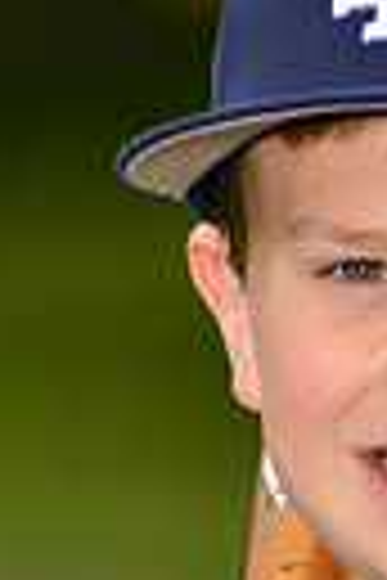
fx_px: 14463
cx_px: 556
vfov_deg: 2.3
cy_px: 791
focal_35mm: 897
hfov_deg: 1.5
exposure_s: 1/200
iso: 200
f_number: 6.3
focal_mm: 200
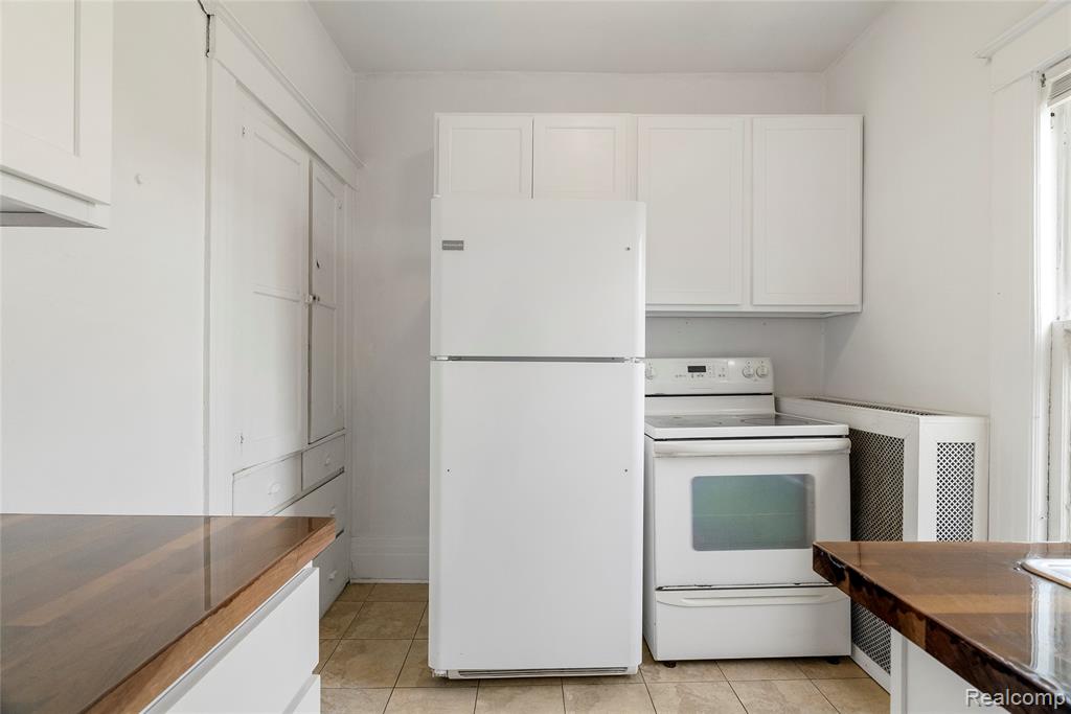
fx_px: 476
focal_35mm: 16
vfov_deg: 73.8
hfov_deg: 96.7
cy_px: 357
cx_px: 536
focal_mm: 16
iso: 1600
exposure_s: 1/50
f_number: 8
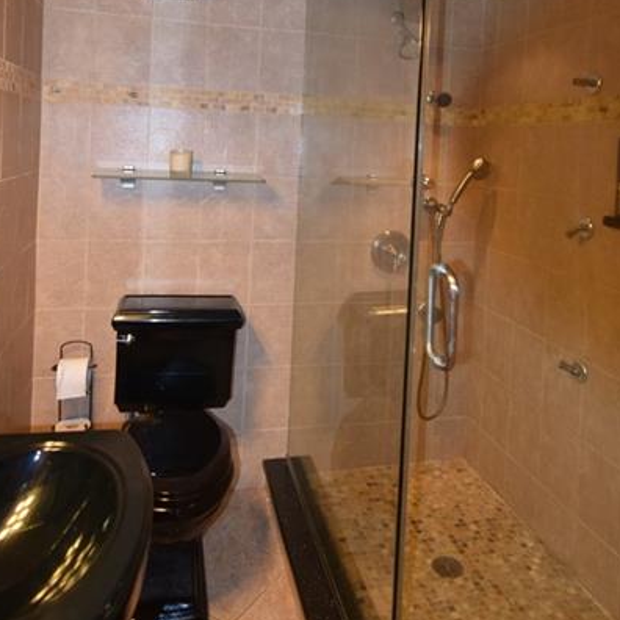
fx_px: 576
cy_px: 153
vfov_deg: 53.9
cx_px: 329
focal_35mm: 28
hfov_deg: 56.6
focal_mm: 11.5
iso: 800
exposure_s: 1/80
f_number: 4.5
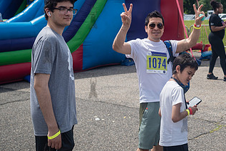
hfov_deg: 30.5
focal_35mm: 64
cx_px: 185
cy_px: 51
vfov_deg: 21.2
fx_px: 402
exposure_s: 1/2000
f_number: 4
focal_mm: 35
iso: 200
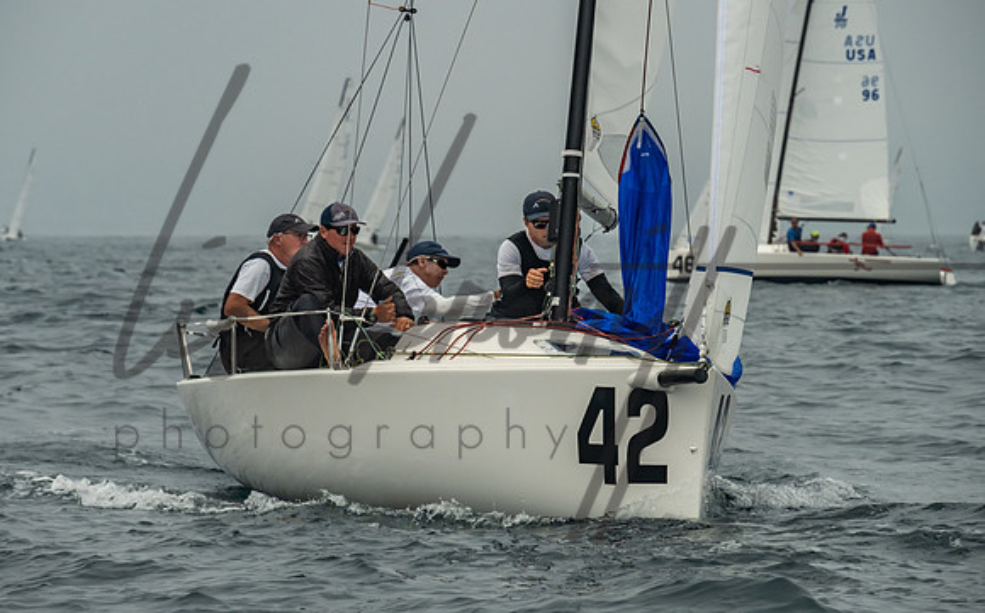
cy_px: 293
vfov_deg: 5.5
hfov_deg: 8.8
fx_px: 6427
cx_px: 452
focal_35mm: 240
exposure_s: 1/3200
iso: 800
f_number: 9
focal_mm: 200
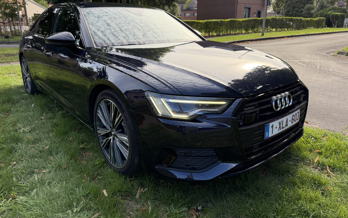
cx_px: 174
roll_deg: -0.3
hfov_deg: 70.4
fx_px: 247
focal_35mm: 26
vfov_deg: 47.5
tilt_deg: -16.8
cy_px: 93
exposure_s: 1/1122
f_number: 1.78
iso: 100
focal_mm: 6.76
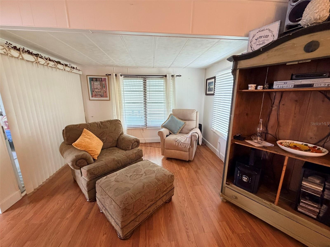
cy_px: 124
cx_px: 165
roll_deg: -0.5
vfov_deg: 85.7
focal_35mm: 14
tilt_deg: -12.2
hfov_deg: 102.1
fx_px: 133
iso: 500
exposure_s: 1/60
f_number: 2.2
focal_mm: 2.22
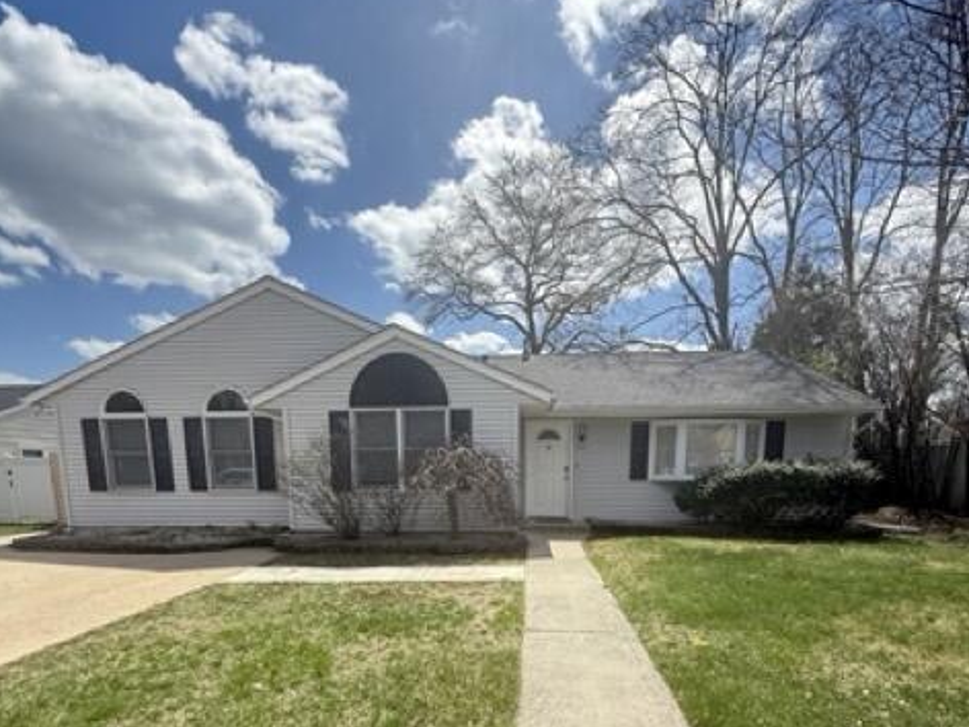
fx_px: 532
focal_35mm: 19
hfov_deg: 84.7
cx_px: 484
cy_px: 565
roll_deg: +0.1
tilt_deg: -11.1
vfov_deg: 63.7
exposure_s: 1/1399
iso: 64
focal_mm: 2.22
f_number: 2.2
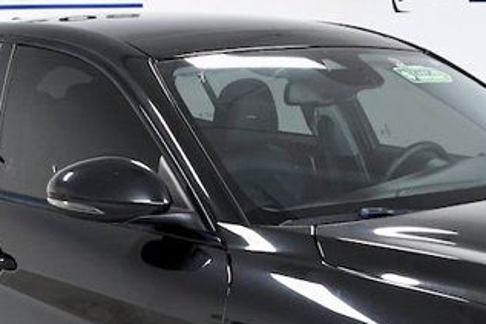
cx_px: 400
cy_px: 388
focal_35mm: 97
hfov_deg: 20.8
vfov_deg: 13.7
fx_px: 1309
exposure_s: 1/200
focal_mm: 20
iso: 2500
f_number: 7.1
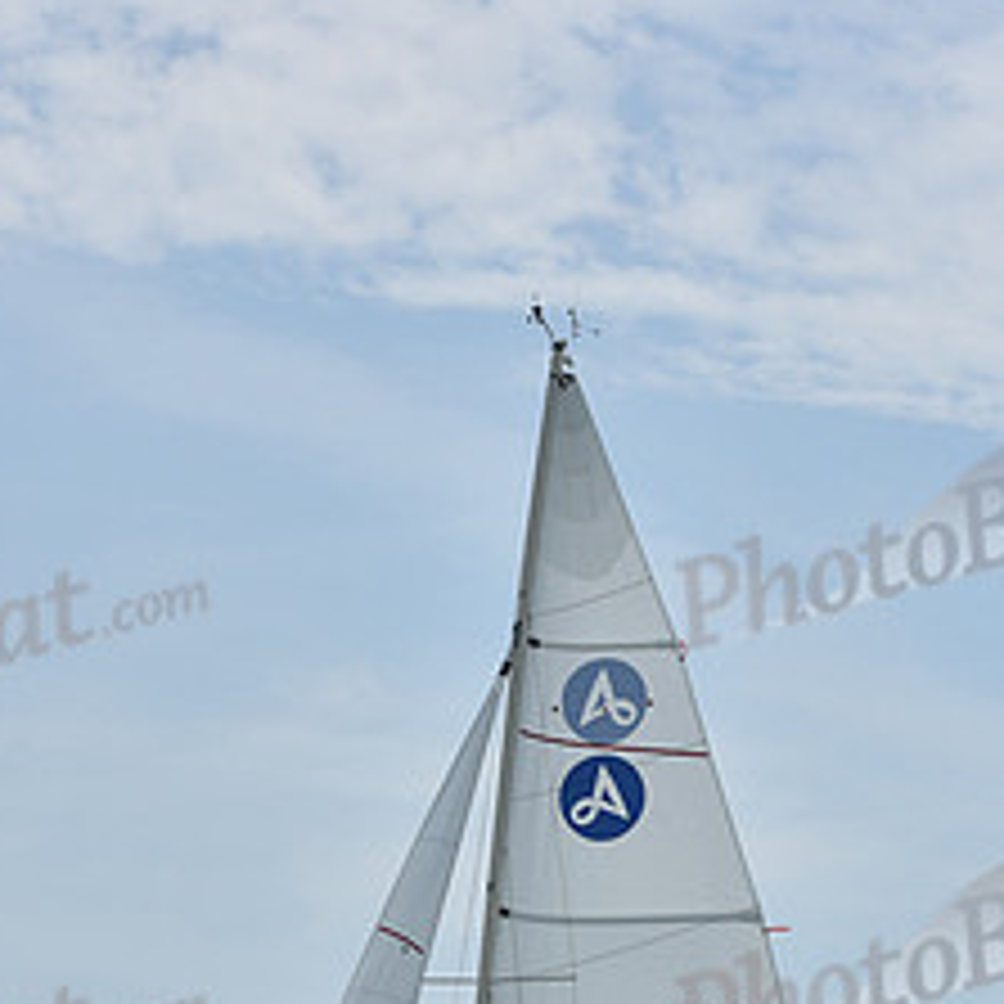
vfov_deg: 10.3
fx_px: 5447
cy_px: 1247
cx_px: 443
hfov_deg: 10.5
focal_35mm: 166
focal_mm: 75
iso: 250
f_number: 10
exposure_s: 1/1000
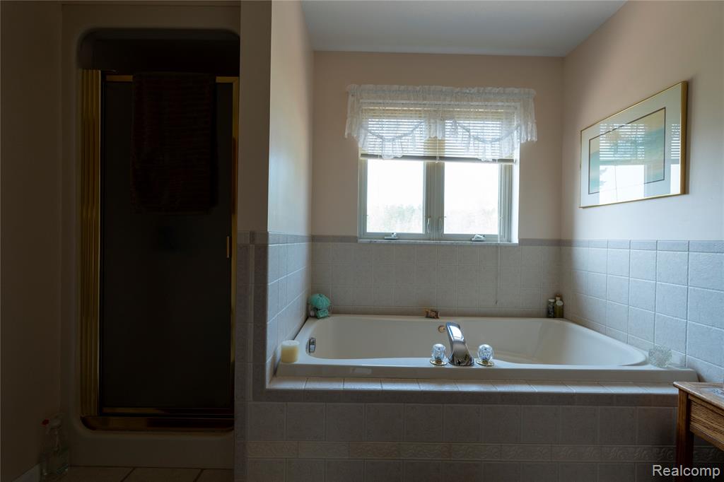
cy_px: 241
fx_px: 322
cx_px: 362
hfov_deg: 96.8
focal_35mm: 16
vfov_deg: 73.7
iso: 400
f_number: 8
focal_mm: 16
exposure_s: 1/20
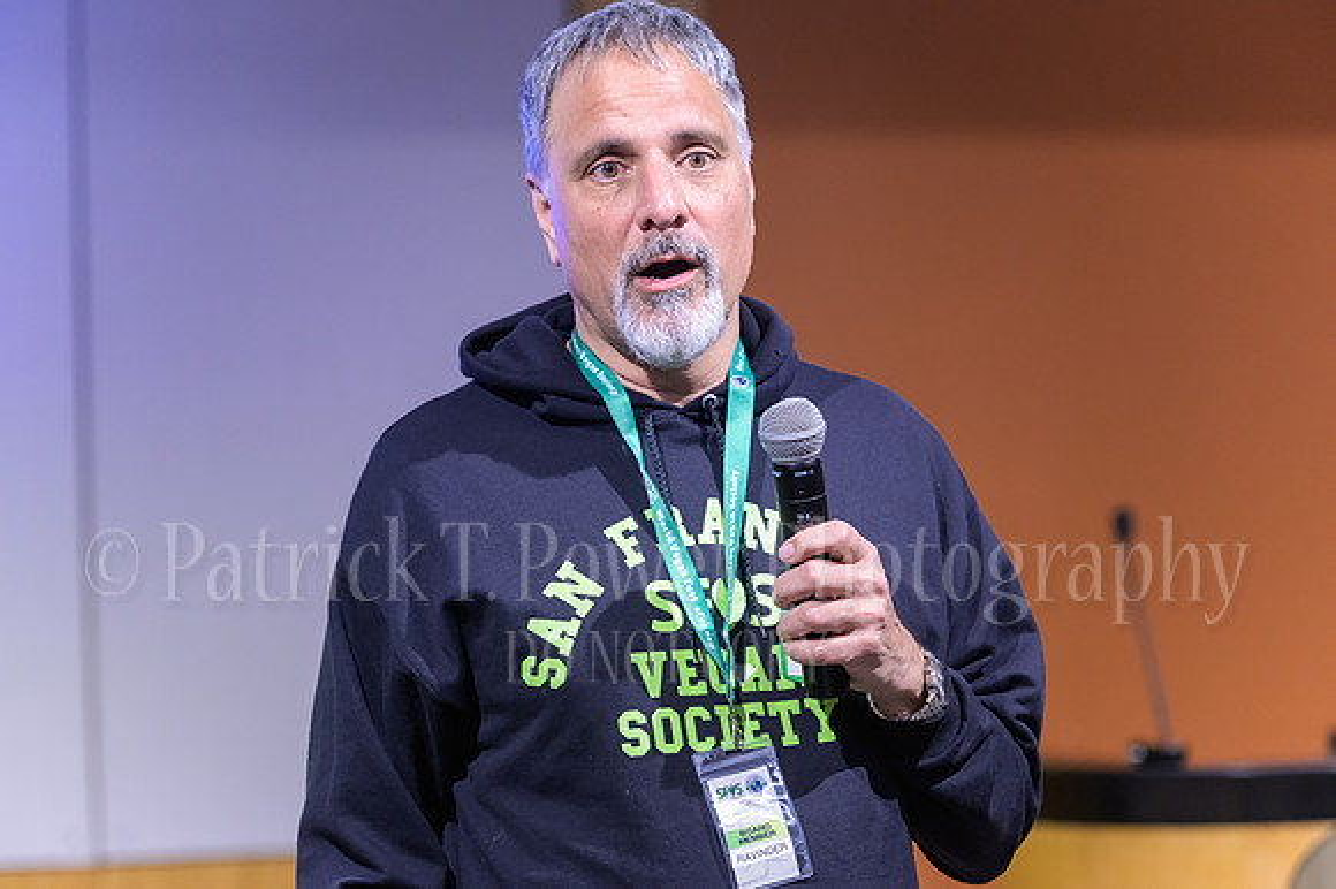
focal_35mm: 165
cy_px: 444
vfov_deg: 8.3
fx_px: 6120
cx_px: 668
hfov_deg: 12.5
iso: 4000
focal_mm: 165
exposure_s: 1/320
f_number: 4
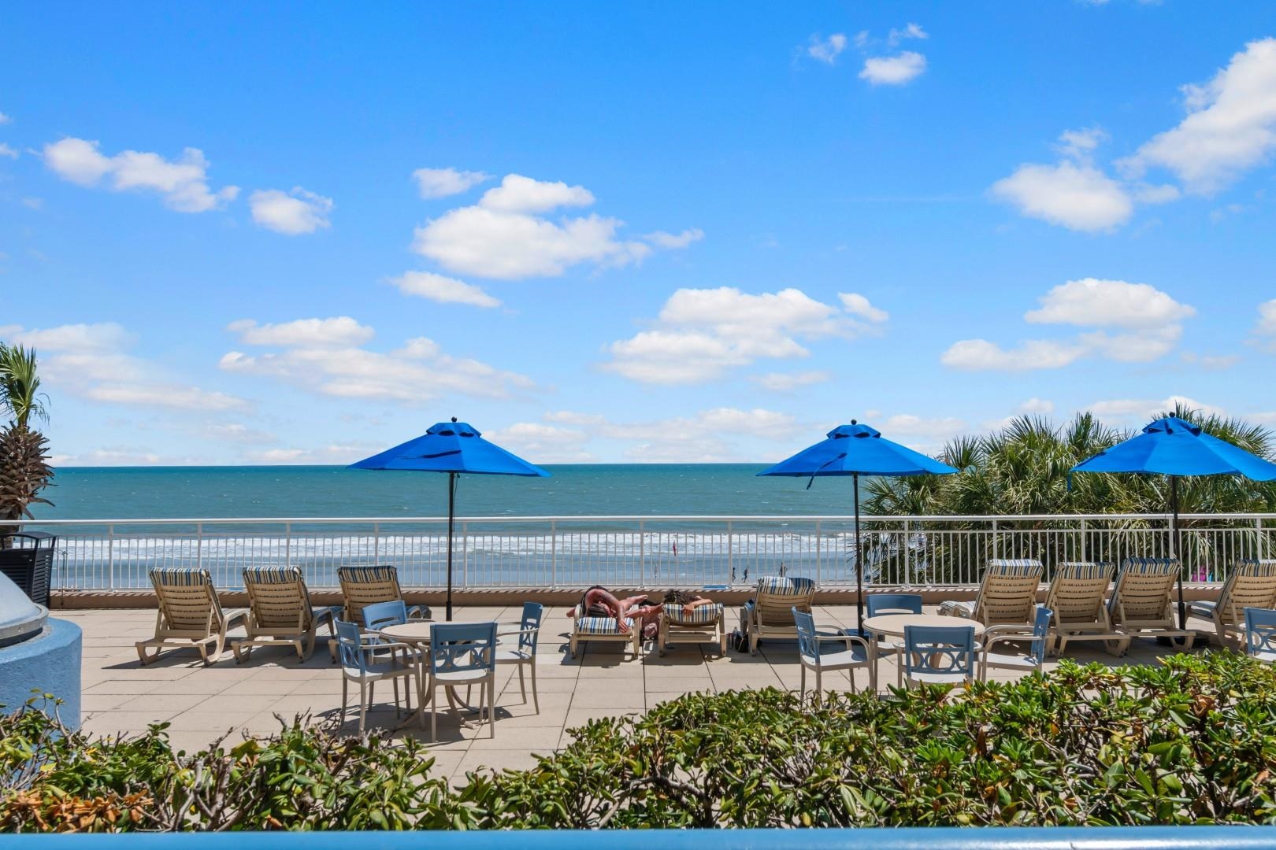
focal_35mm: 30
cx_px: 638
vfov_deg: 43.6
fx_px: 1063
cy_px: 425
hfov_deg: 61.9
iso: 100
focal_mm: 20
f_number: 10
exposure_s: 1/400
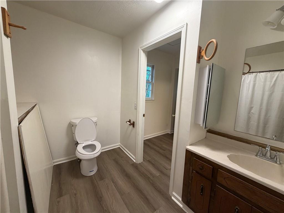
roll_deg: -2.6
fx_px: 115
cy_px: 106
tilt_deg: -7.7
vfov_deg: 85.7
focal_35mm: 14
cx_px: 142
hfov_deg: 102.1
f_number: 2.2
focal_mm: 2.22
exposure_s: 1/60
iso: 160
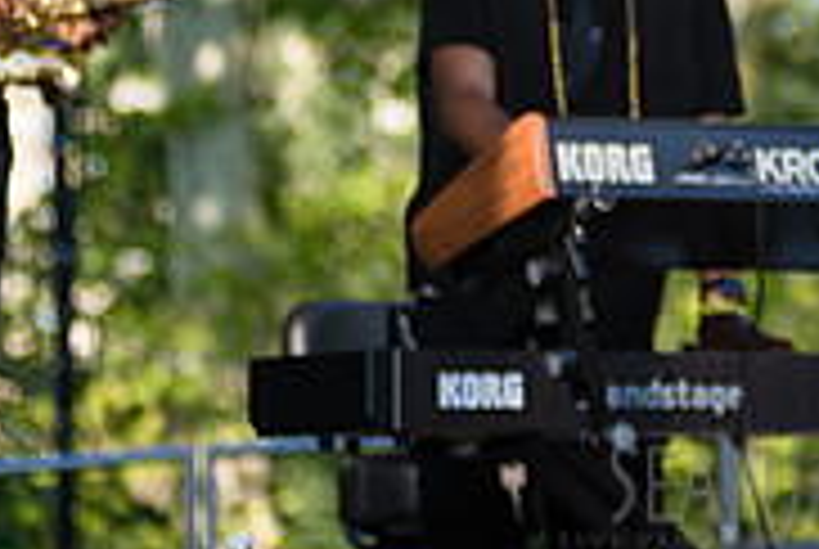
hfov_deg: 7.6
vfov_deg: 5.1
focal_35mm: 267
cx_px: 1011
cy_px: -247
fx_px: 6084
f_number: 2.8
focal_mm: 80
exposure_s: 1/1000
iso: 200
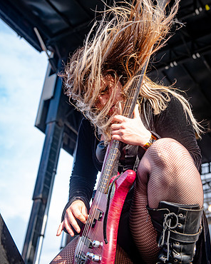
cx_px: 106
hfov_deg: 26.7
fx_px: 445
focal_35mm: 57
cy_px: 110
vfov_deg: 32.9
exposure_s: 1/640
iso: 320
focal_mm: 50
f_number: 4
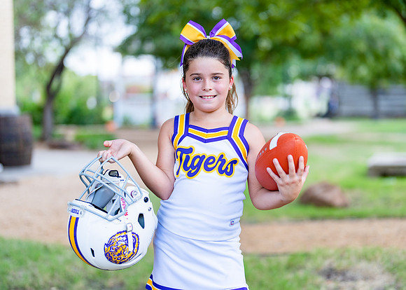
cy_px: 146
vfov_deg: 24.8
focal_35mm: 57
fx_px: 660
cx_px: 226
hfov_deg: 34.1
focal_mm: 50
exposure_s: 1/400
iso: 400
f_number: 1.2
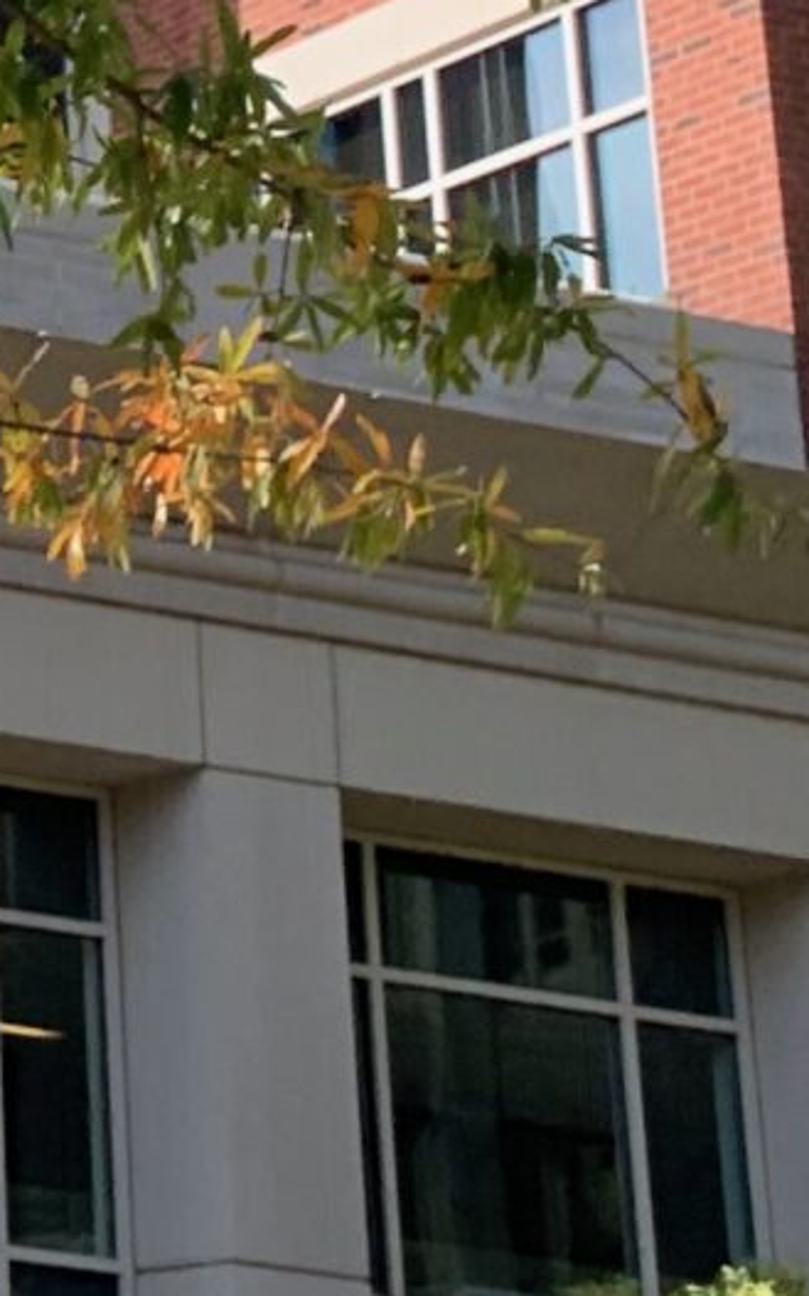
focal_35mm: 134
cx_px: -1925
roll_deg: -6.1
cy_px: -20
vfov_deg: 15.3
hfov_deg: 7.9
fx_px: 4731
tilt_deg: +18.0
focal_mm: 4.25
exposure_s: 1/656
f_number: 1.8
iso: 25
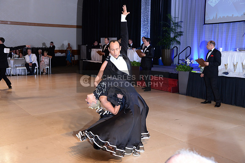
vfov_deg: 35.0
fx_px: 258
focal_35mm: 38
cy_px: 82
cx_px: 122
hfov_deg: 50.8
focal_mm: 38
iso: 1250
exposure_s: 1/250
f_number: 5.6
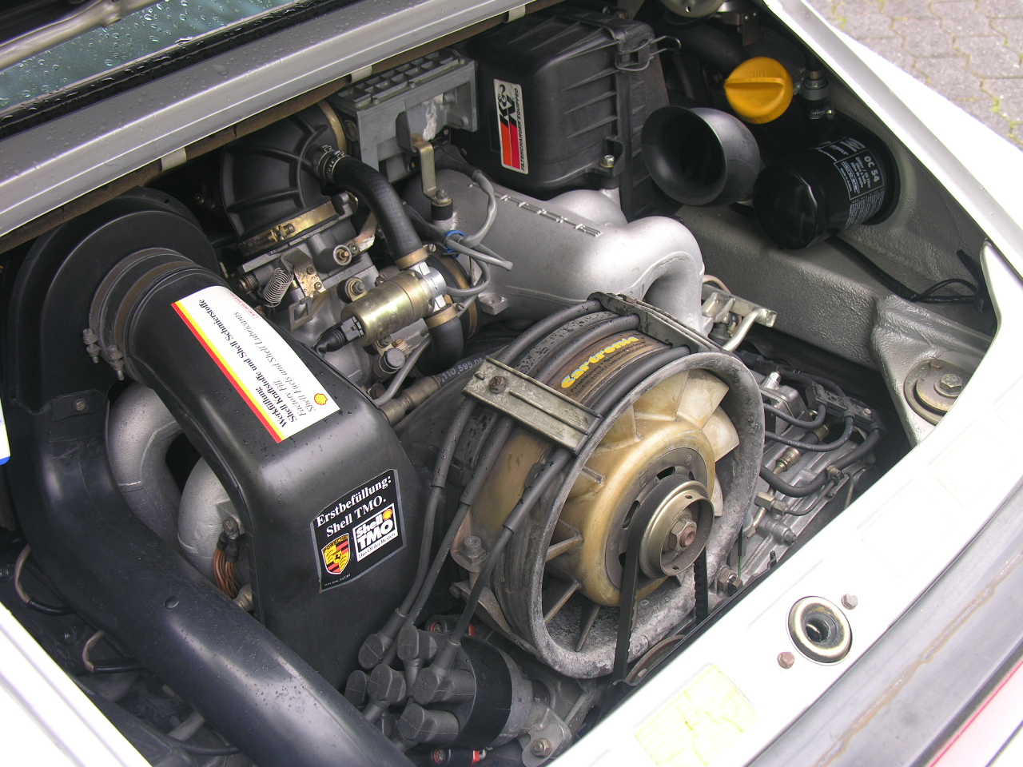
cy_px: 384
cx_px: 512
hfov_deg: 41.2
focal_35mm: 46
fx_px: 1359
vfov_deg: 31.5
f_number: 3
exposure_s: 1/31.3
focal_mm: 11.8
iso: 50
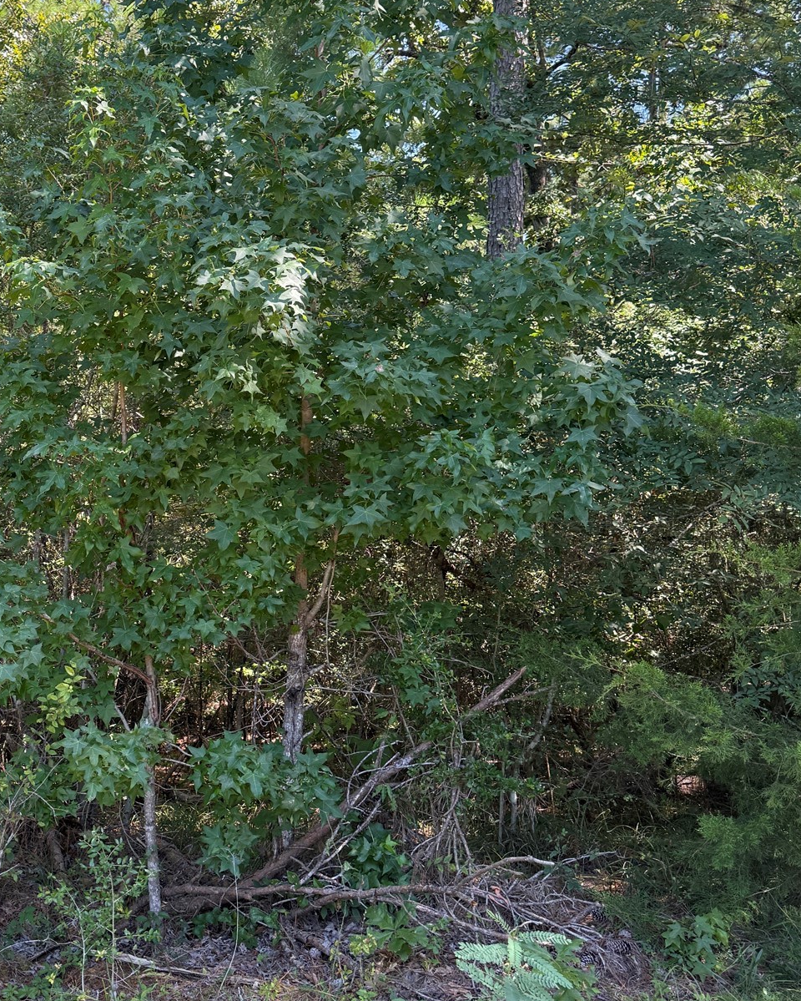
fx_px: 1185
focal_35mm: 40
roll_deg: -3.0
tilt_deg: +0.9
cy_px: 444
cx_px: 188
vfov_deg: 45.7
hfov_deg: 36.4
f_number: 1.78
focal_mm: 6.76
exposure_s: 1/461
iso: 100
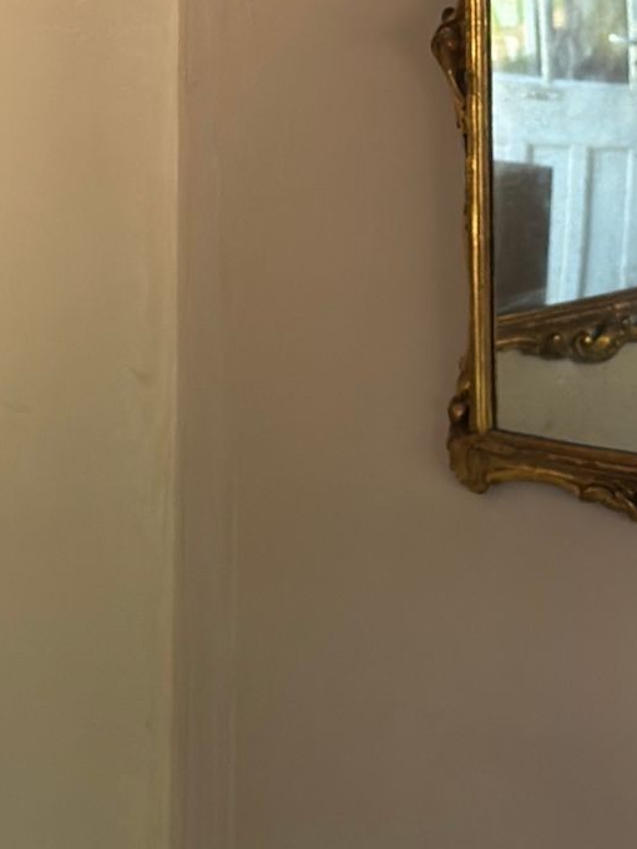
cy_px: 42
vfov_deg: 14.1
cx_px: 133
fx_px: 3385
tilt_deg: +0.7
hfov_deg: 10.7
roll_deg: +0.0
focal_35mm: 138
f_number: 1.78
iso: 125
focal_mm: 6.76
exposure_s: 1/89
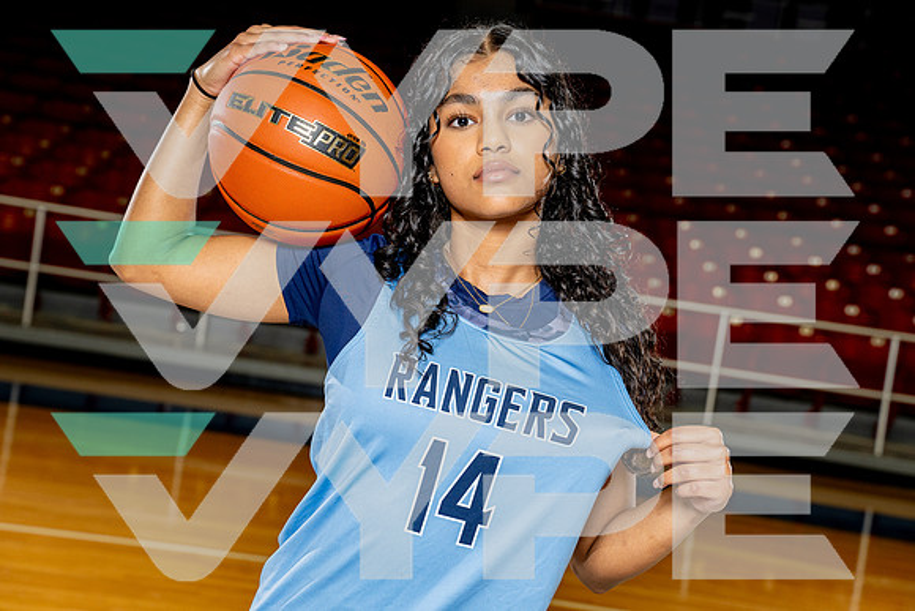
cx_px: 458
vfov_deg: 19.5
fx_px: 1779
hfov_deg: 28.8
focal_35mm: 70
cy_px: 306
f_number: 5.6
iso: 640
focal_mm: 70
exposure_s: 1/250
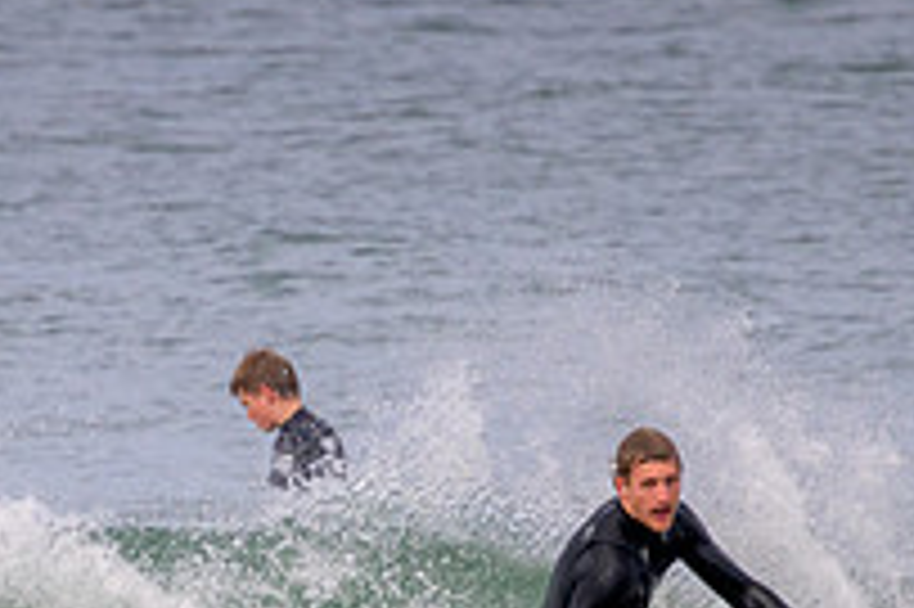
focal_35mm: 2286
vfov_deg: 0.6
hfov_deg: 0.9
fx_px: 57991
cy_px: 736
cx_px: 257
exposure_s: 1/2000
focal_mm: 800
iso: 1600
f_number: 11
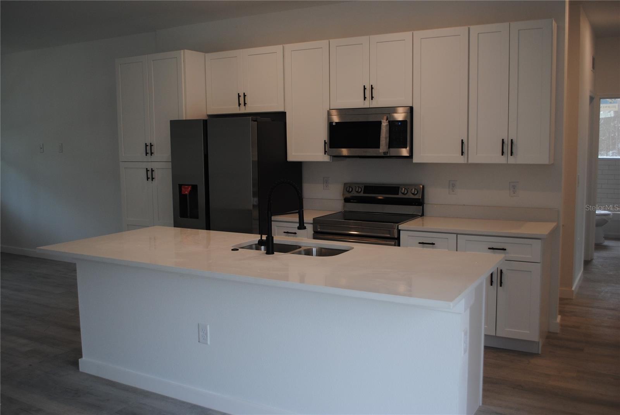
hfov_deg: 57.2
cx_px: 310
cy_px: 208
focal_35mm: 33
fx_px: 569
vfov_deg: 40.0
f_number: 4.5
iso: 200
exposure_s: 1/80
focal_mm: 22
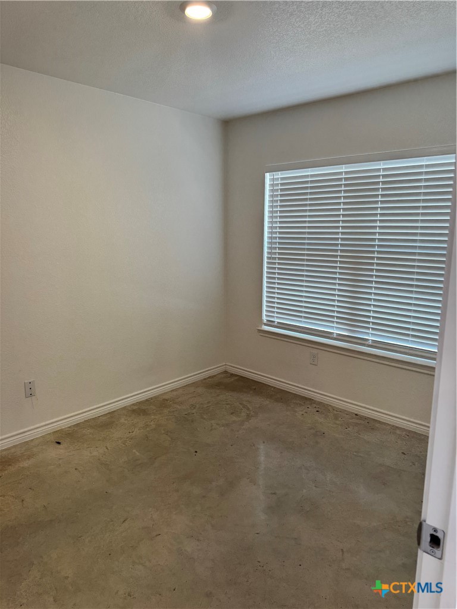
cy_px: 304
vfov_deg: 71.6
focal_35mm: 24
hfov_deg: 56.8
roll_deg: -0.1
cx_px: 228
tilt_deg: -11.2
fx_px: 422
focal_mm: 6.76
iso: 100
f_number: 1.78
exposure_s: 1/120
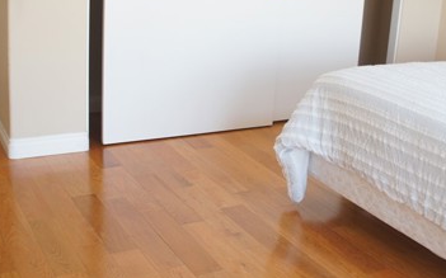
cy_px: 96
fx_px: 643
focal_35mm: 53
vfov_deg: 24.3
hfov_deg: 38.2
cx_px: 245
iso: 320
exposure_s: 1/60
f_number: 3.5
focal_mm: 19
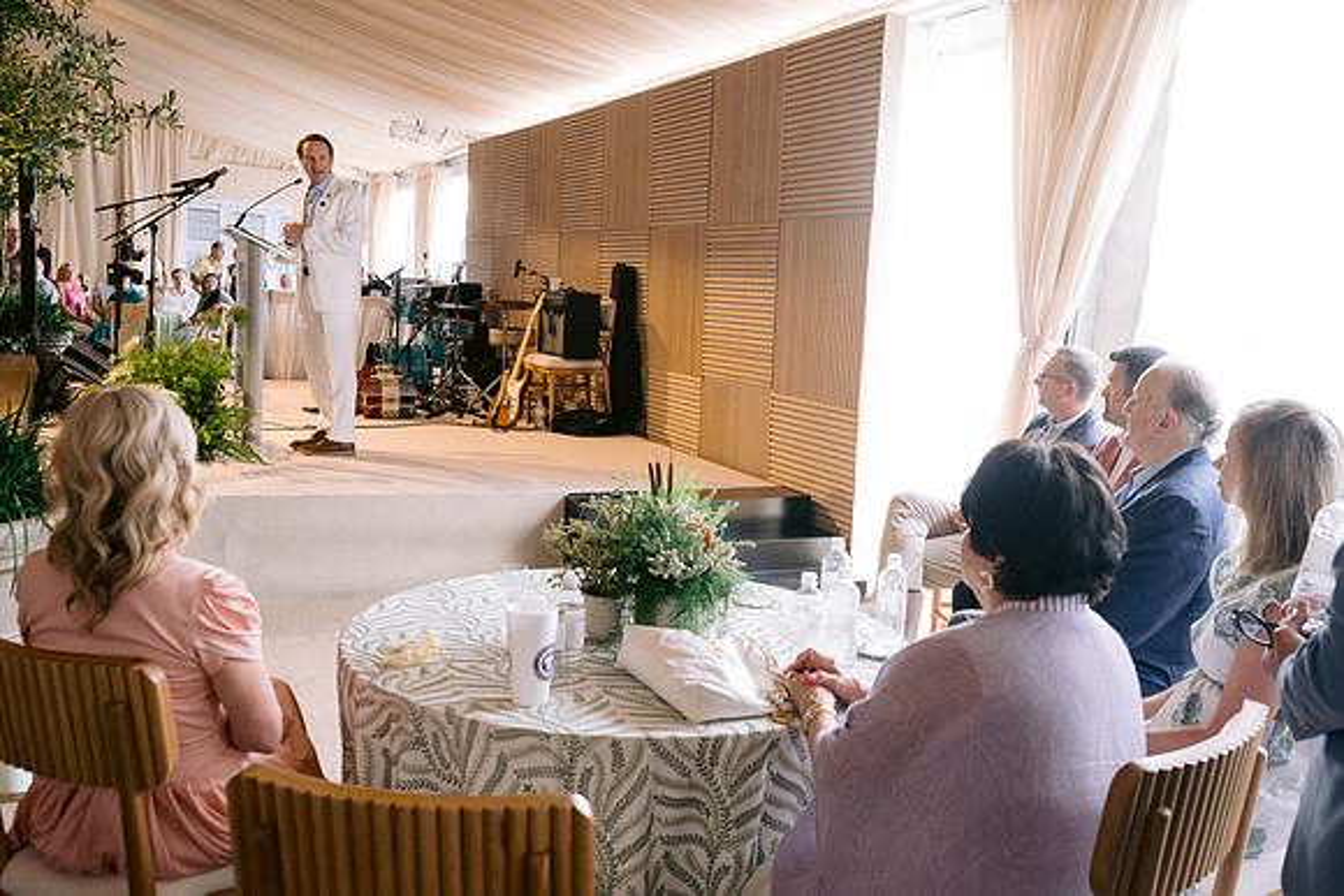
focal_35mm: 35
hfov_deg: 54.4
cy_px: 448
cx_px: 672
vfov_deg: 37.9
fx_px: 1307
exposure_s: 1/60
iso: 1250
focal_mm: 35
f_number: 5.6
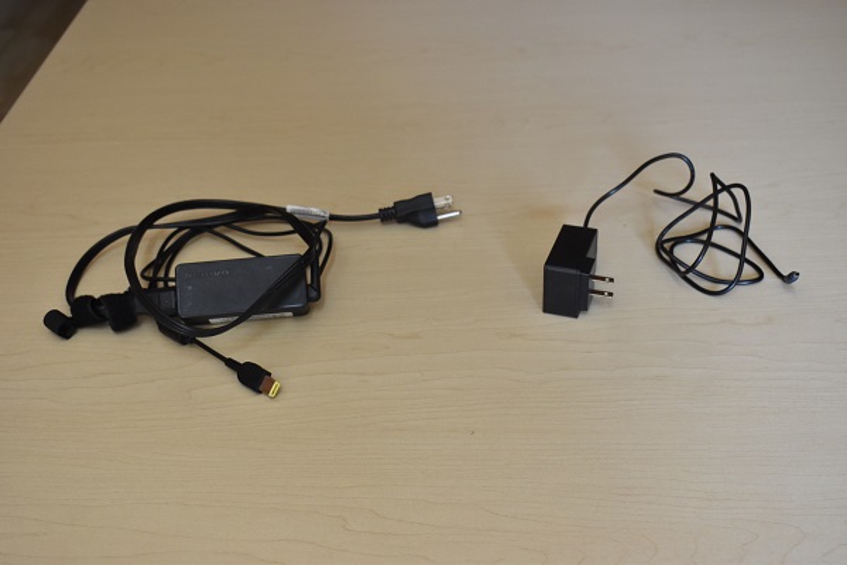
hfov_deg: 43.6
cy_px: 282
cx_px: 424
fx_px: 1059
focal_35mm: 45
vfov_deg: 29.9
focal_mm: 30
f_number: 5.6
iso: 1600
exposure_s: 1/200
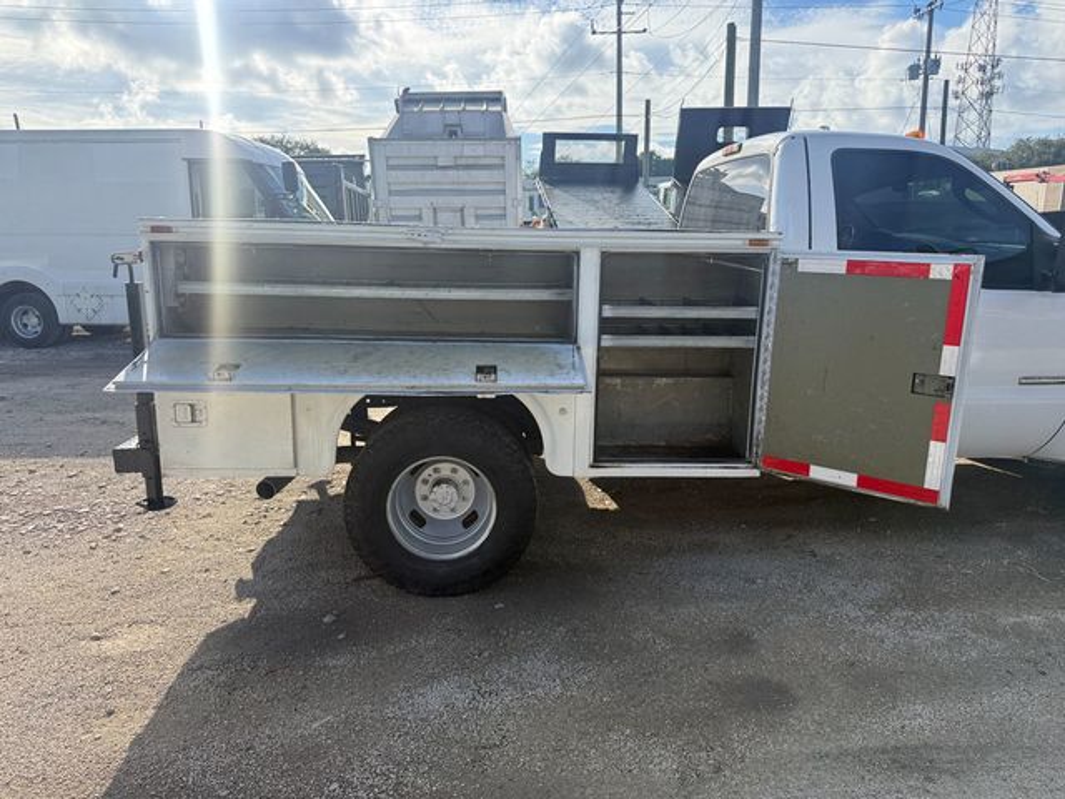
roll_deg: +1.2
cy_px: 400
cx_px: 532
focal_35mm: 24
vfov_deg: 56.8
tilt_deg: -13.5
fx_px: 738
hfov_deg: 71.6
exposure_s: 1/4167
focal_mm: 6.76
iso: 100
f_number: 1.78
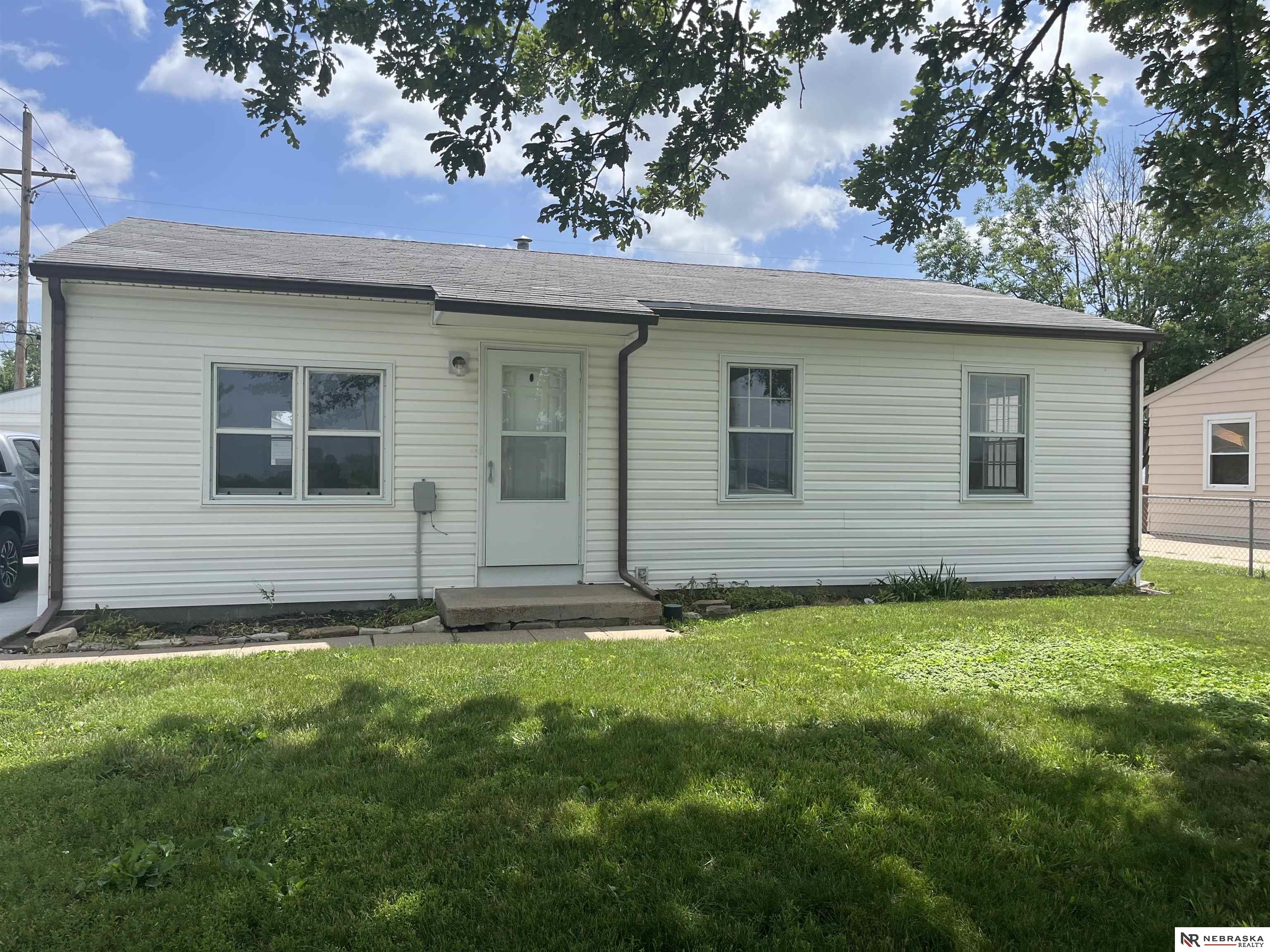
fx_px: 954
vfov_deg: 53.1
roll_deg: +0.6
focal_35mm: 26
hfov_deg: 67.3
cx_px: 635
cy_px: 476
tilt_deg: -0.6
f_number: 1.6
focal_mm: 5.1
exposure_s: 1/3135
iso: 50
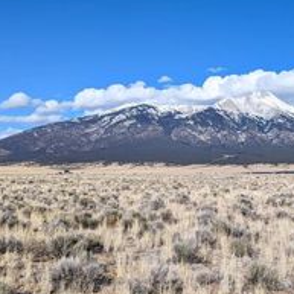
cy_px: 203
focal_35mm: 55
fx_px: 528
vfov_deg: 30.8
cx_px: 232
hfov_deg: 30.4
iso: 47
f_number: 1.85
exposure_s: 1/4717
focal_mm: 6.81
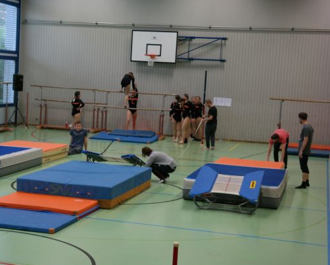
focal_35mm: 73
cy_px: 130
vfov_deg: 21.0
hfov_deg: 26.0
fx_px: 713
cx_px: 121
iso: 1600
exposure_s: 1/60
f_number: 5
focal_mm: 40
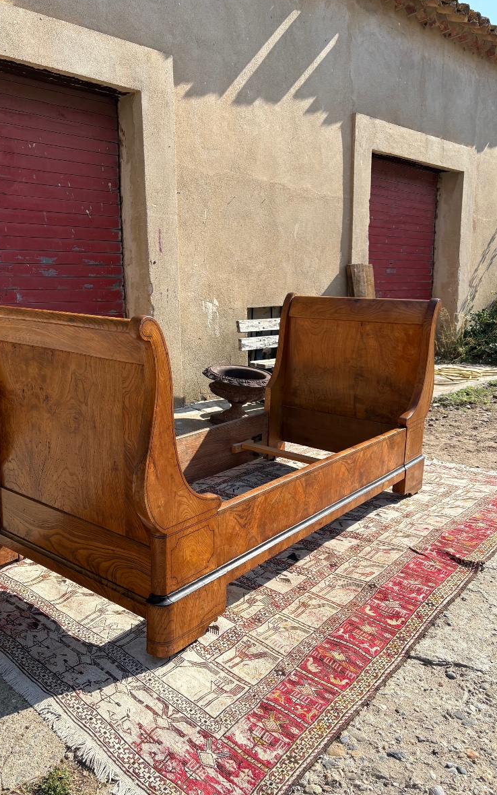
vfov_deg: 66.5
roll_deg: +0.6
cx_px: 220
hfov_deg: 44.5
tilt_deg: -9.1
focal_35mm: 28
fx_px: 607
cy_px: 394
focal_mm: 5.96
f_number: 1.6
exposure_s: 1/2283
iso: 50
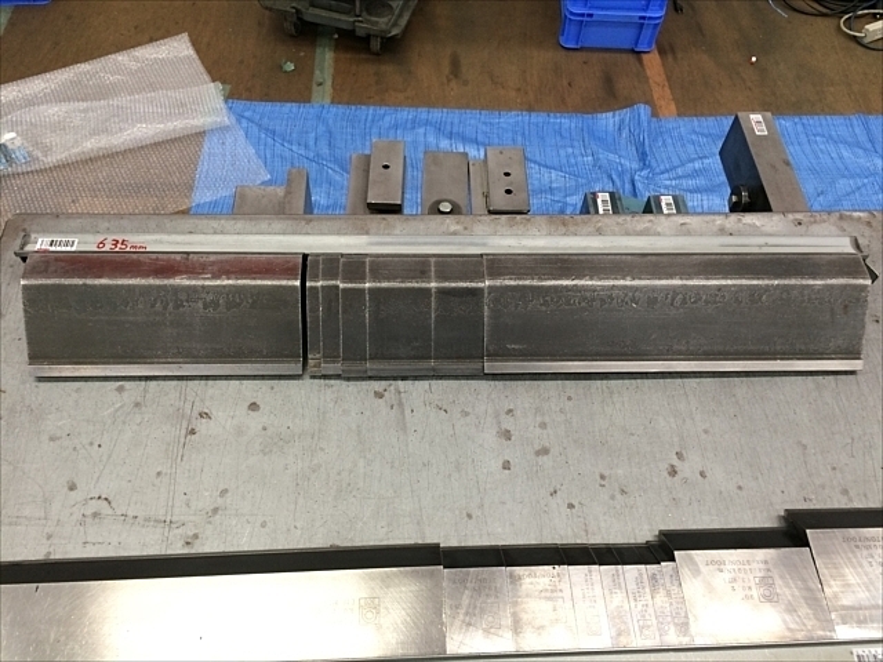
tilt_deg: -57.5
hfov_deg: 61.7
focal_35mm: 29
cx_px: 442
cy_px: 331
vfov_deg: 48.2
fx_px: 740
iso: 80
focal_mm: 4.15
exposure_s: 1/30
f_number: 2.2
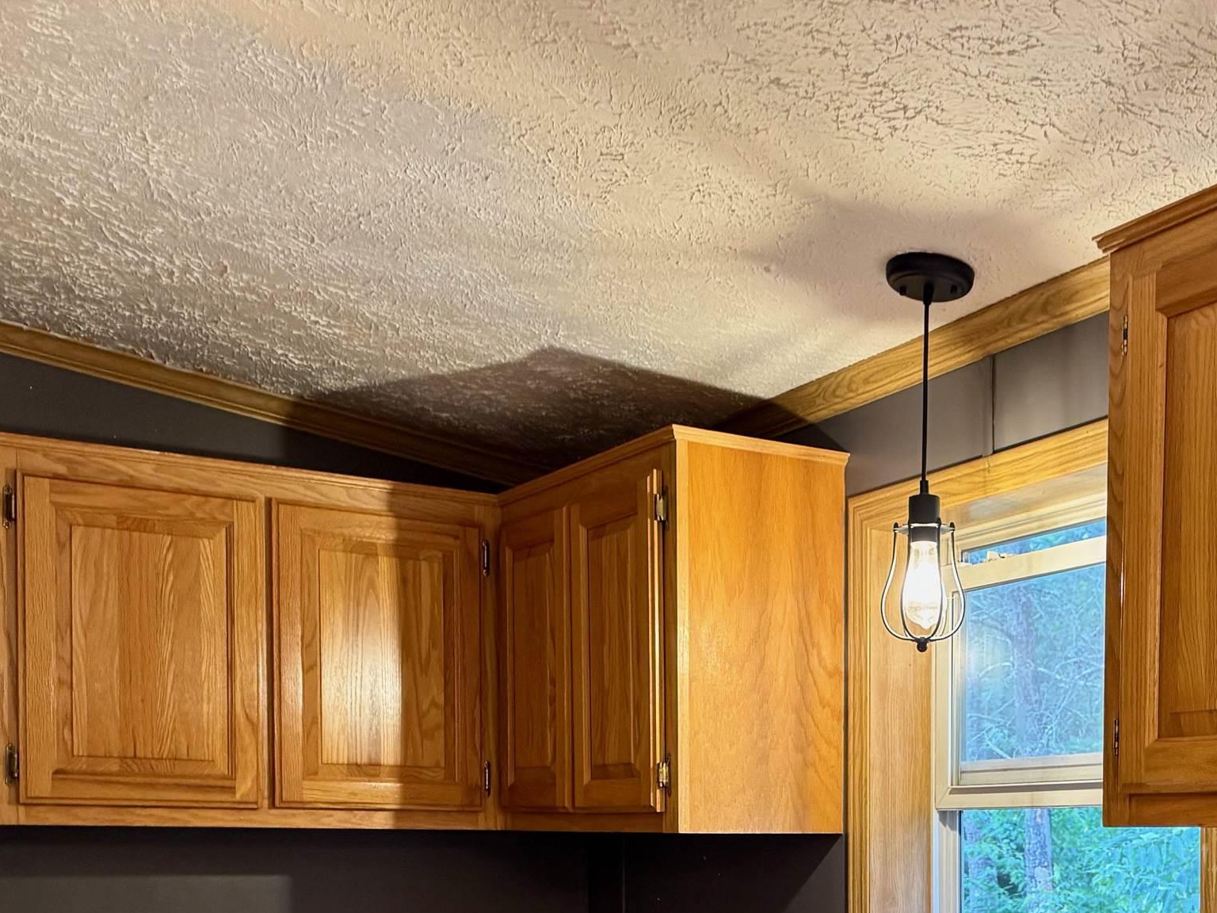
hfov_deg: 39.1
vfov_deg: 28.5
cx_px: 839
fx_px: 1688
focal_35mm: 48
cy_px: 899
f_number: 1.78
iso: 250
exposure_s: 1/60
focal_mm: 6.76
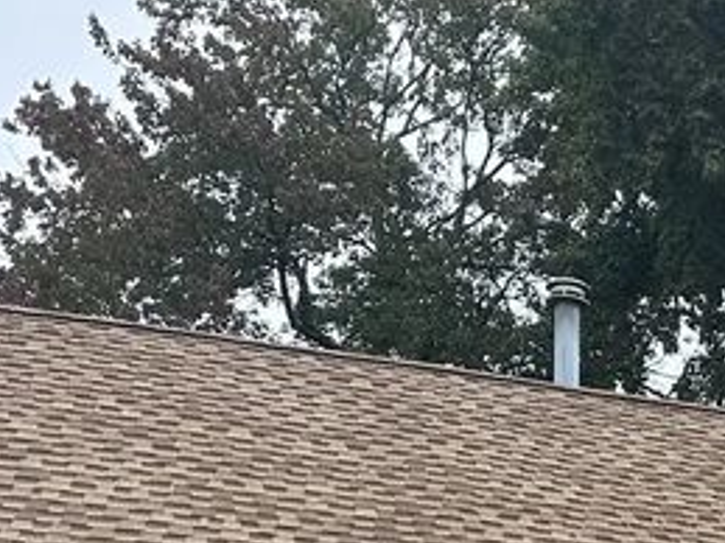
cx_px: 1022
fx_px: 1989
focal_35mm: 95
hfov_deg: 18.7
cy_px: 1022
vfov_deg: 13.7
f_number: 1.78
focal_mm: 6.86
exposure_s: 1/1412
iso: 80
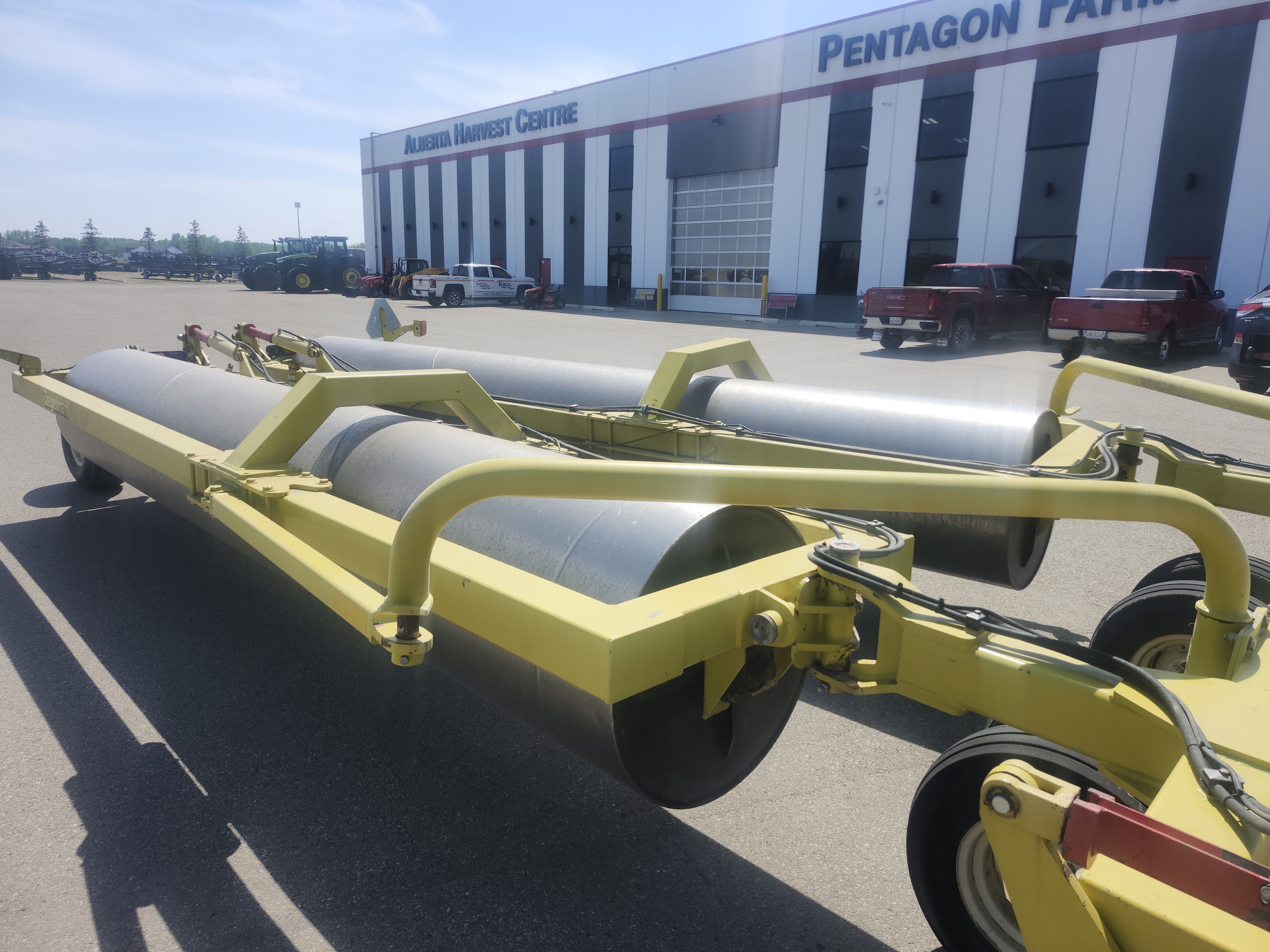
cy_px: 476
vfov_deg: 58.9
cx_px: 635
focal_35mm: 23
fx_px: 844
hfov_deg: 73.9
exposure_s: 1/1461
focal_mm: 5.54
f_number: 1.8
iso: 25
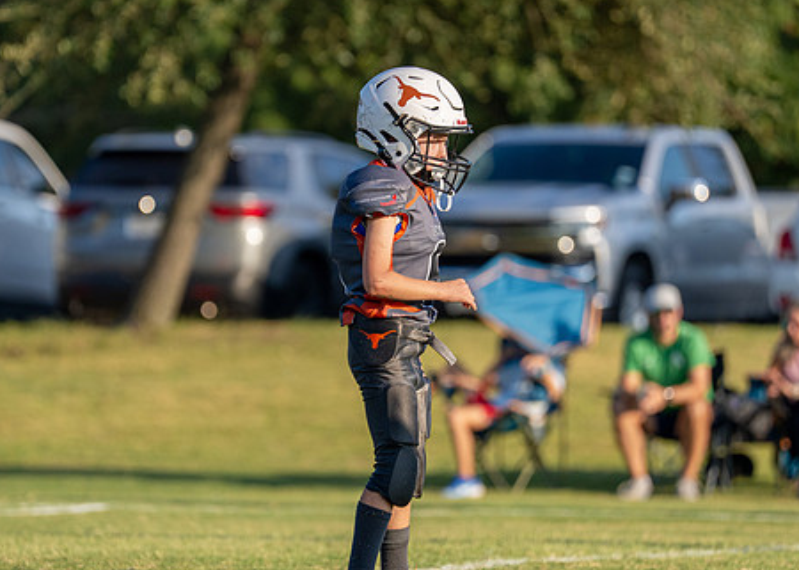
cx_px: 360
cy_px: 280
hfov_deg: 5.6
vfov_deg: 4.0
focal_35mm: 361
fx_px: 8188
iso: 320
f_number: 2.8
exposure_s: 1/4000
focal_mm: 200
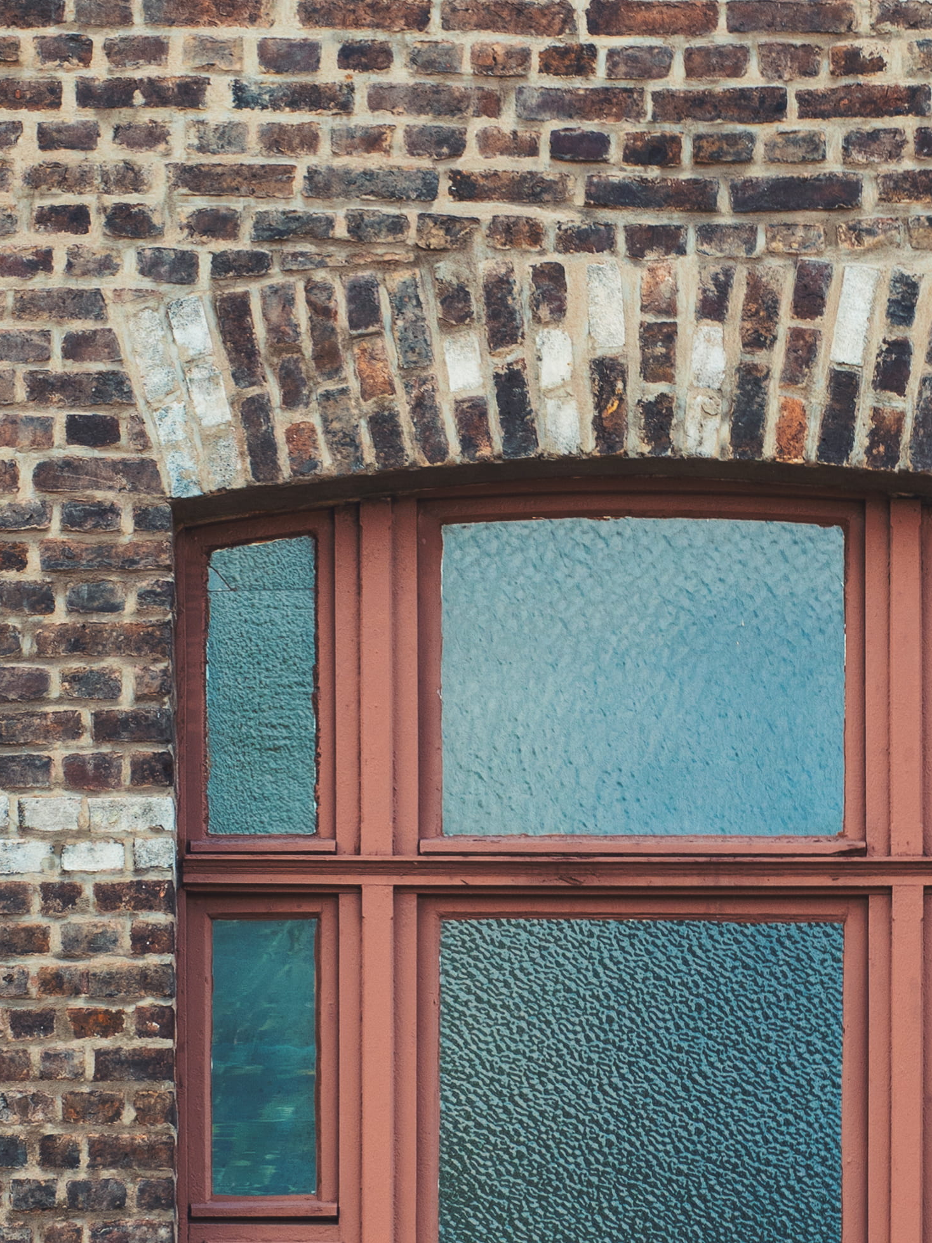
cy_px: 492
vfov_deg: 6.6
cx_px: 648
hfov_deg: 4.9
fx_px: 10840
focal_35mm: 302
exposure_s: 1/60
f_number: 5.6
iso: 100
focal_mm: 57
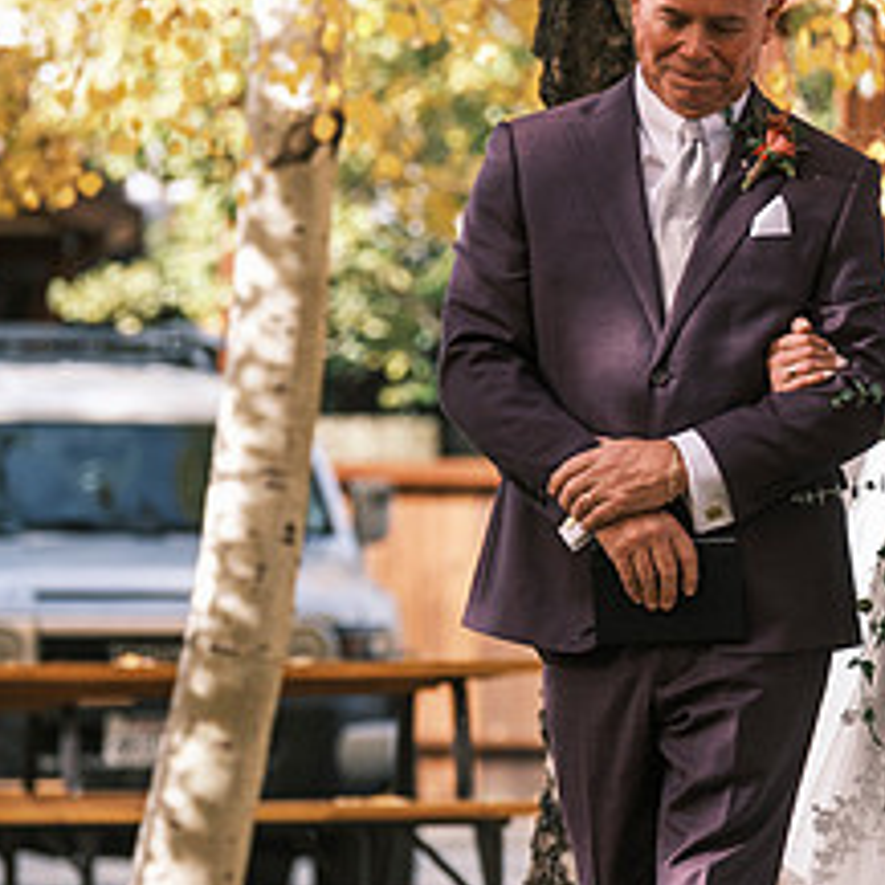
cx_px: 999
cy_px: 292
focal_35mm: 460
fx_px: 13305
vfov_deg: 3.8
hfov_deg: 3.8
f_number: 4
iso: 400
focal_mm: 134.4
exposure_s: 1/500
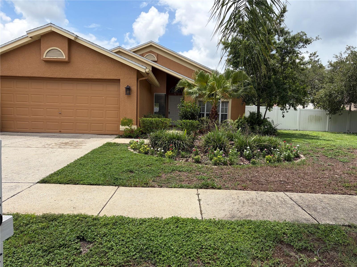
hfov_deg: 67.3
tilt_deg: -3.0
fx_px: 268
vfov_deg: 53.1
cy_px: 134
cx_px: 178
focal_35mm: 26
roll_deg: -1.1
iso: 64
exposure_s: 1/2639
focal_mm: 5.96
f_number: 1.6
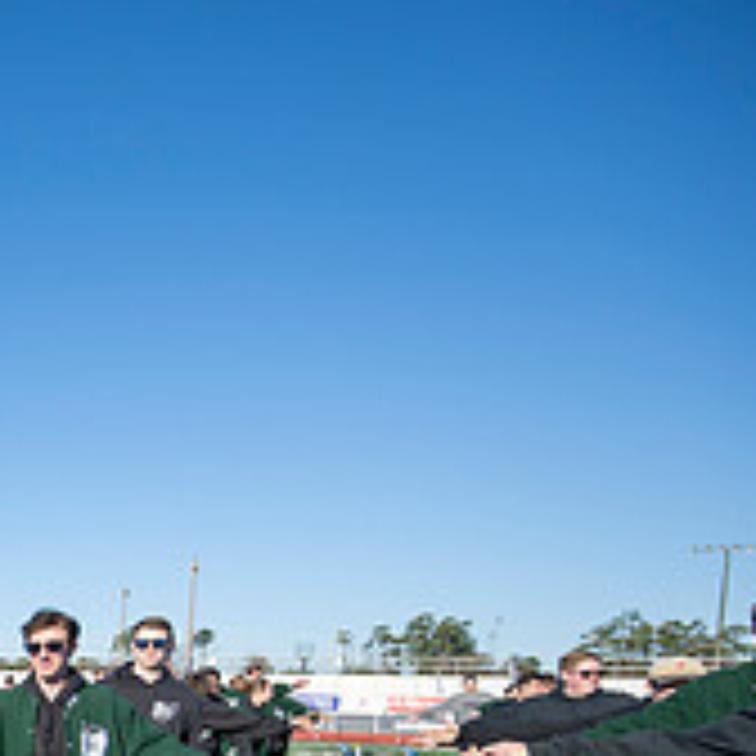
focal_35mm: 41
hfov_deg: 26.3
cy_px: 767
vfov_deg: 36.5
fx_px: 1013
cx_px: -436
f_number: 4
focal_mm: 14
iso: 160
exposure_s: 1/2000
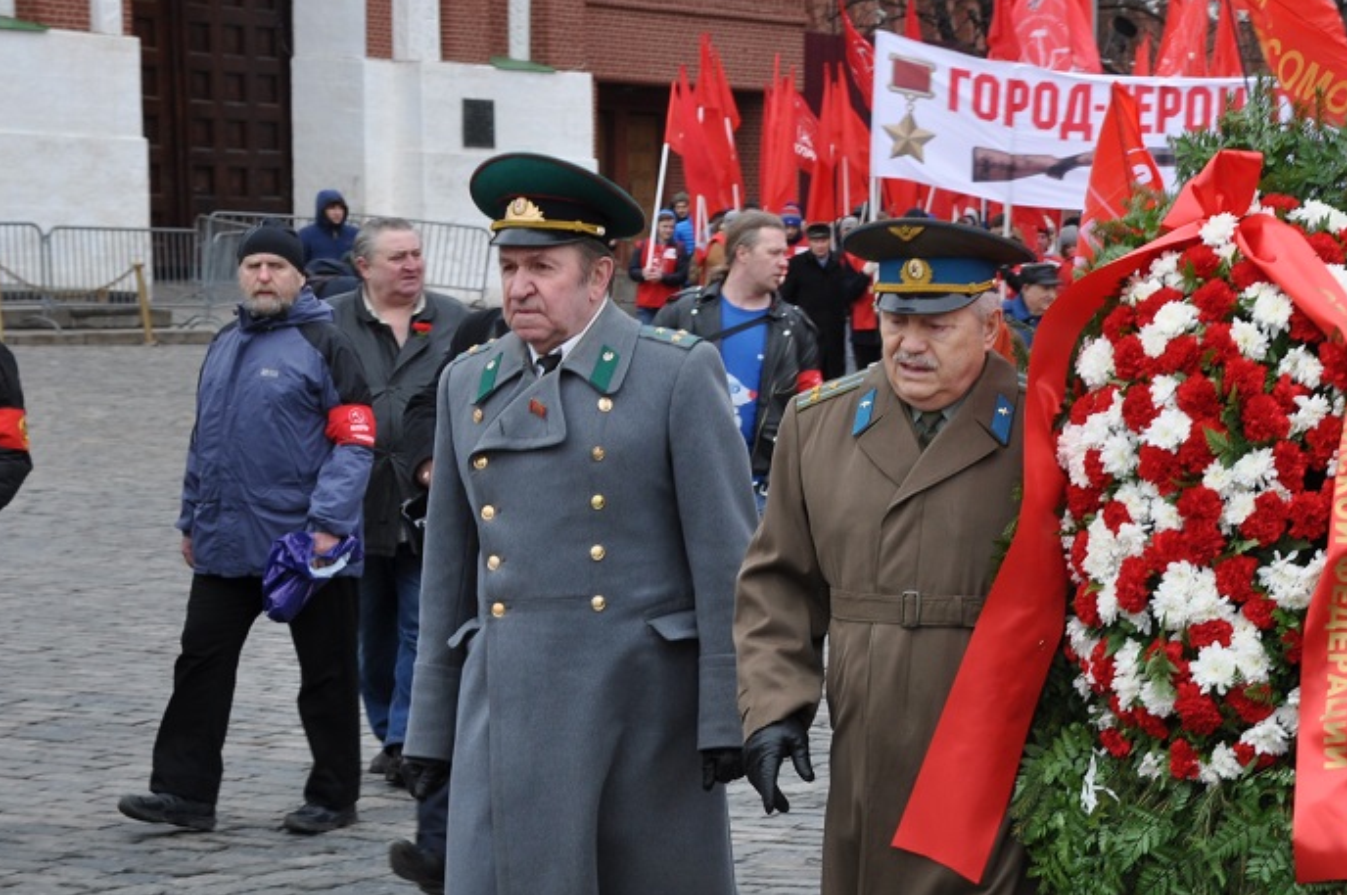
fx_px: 3961
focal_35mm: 106
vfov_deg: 12.9
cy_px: 517
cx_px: 1210
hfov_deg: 19.0
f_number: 9
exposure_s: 1/80
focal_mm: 38
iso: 200
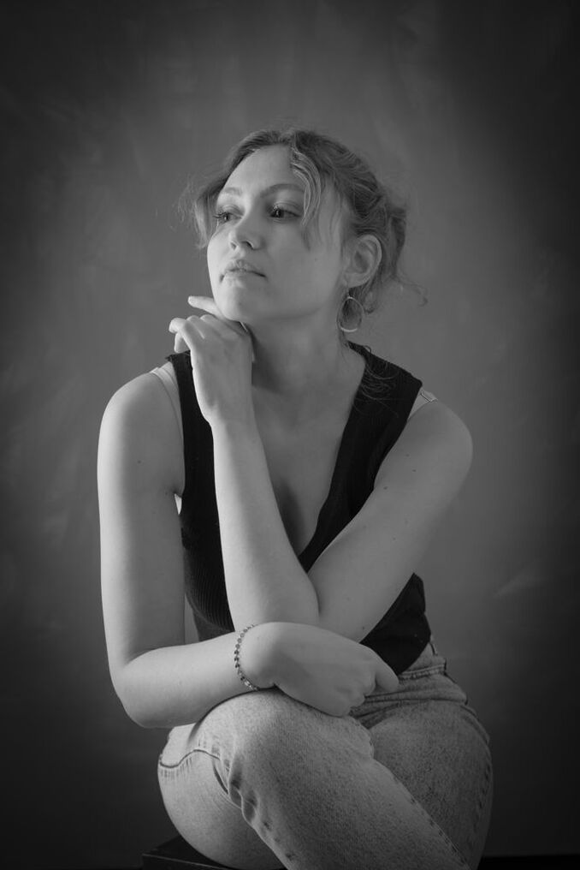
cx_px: 290
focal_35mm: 50
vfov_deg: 39.6
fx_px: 1207
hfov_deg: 27.0
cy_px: 435
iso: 125
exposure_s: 1/200
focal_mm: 33
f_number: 3.2
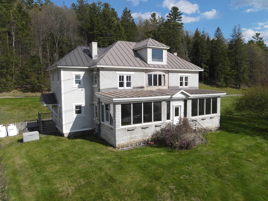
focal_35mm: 24
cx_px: 134
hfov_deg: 71.6
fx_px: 186
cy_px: 100
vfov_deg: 56.8
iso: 100
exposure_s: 1/725
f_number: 2.8
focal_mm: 4.5
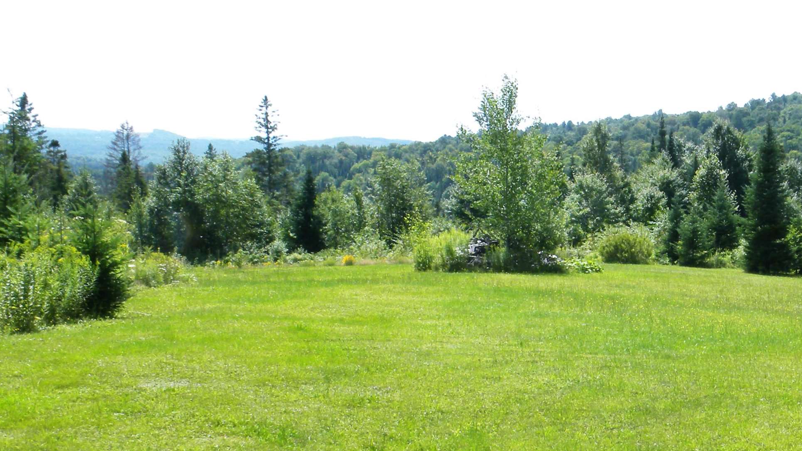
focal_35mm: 71
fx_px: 1510
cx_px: 605
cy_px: 234
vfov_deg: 17.0
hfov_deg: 29.3
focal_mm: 7.3
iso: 64
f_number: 8
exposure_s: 1/80
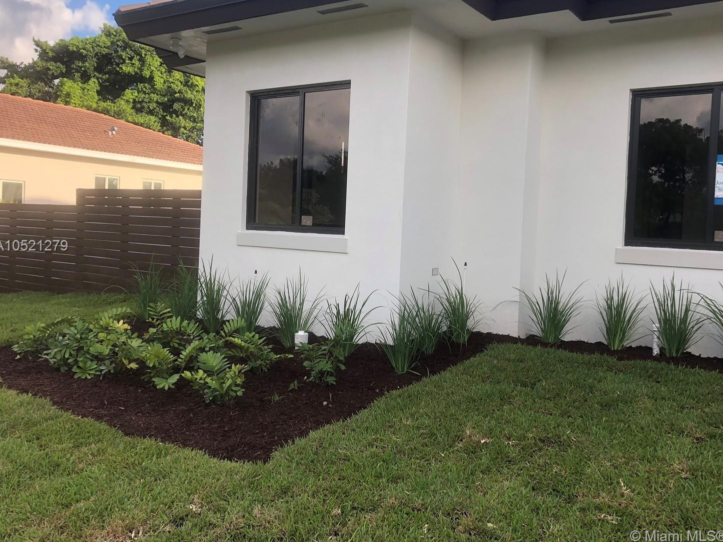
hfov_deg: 58.3
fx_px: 648
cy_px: 246
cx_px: 392
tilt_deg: -0.2
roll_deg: -2.2
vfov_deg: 45.4
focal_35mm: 31
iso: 20
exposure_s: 1/419
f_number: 1.8
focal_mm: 3.99
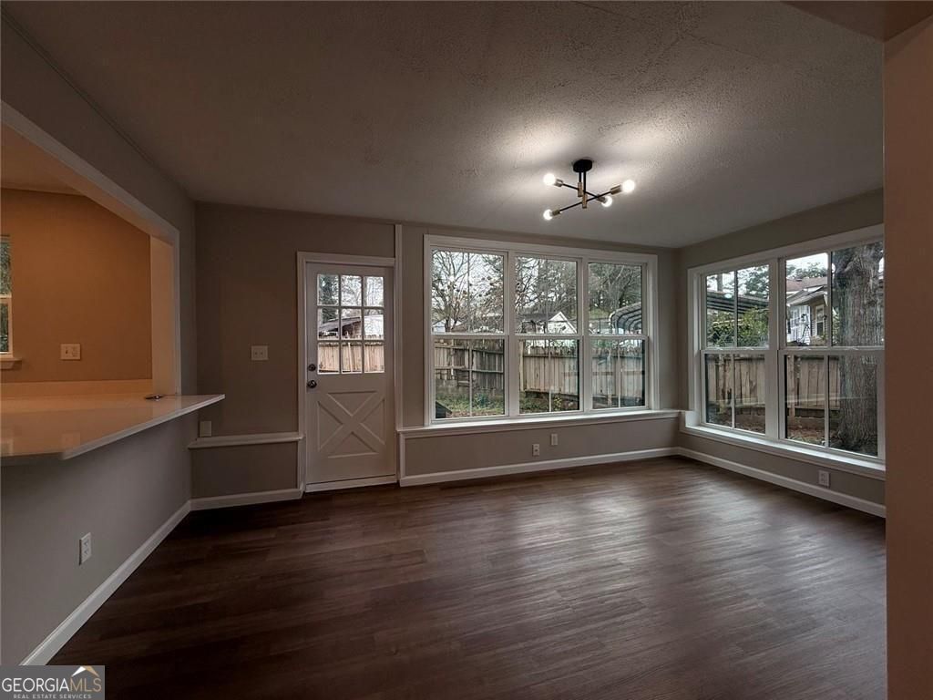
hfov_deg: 102.1
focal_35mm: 14
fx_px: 377
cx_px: 466
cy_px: 350
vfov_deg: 85.7
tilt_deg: +0.9
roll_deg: +0.2
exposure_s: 1/123
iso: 50
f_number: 2.2
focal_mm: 2.22
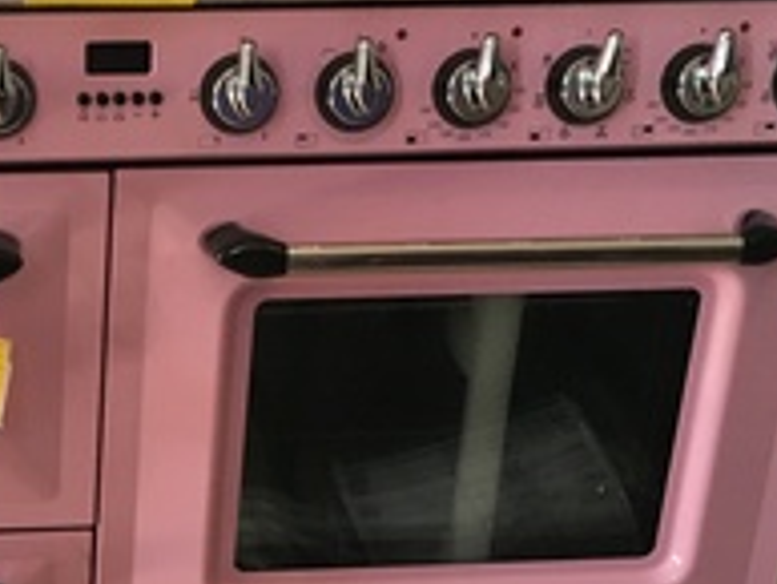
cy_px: 407
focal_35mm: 90
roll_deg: -0.4
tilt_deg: -24.5
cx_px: -12
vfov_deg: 16.4
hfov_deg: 21.0
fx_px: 2021
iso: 64
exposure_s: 1/33
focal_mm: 4.15
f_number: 2.2
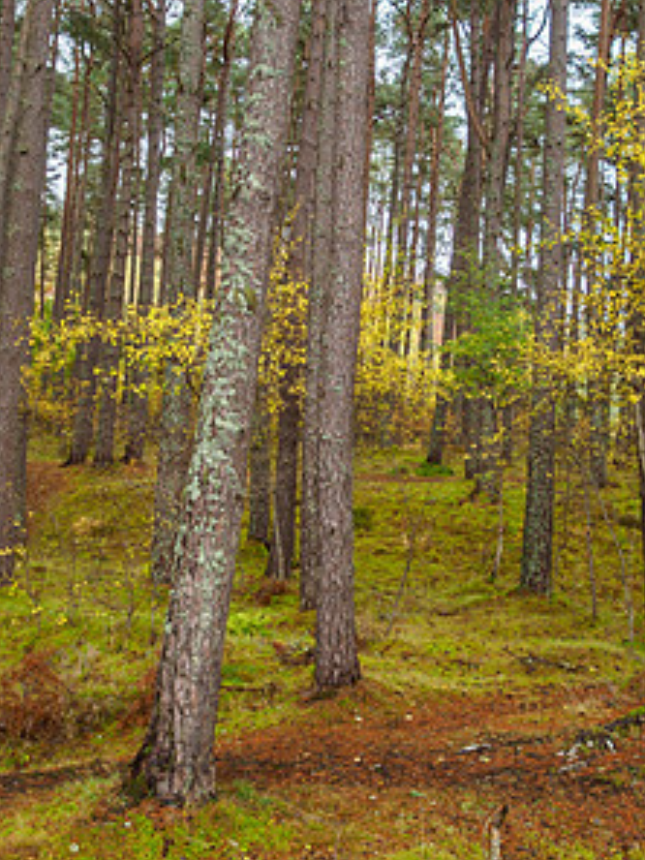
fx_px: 1168
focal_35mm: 47
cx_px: 352
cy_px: 341
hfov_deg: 30.9
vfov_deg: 40.2
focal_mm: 12
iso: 200
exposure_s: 1/100
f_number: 2
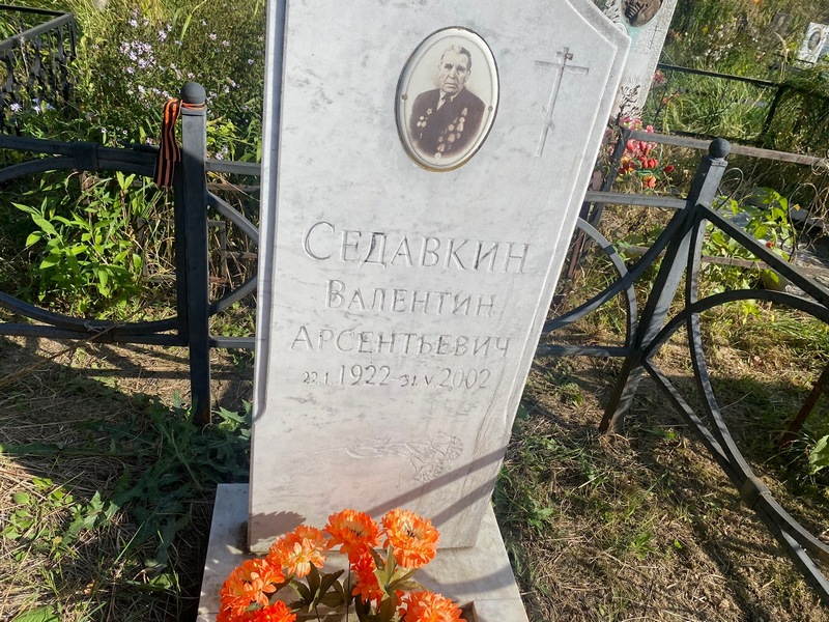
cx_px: 414
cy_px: 311
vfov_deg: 53.1
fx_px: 623
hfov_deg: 67.3
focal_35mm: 26
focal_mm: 4.25
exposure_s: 1/3846
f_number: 1.8
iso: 32
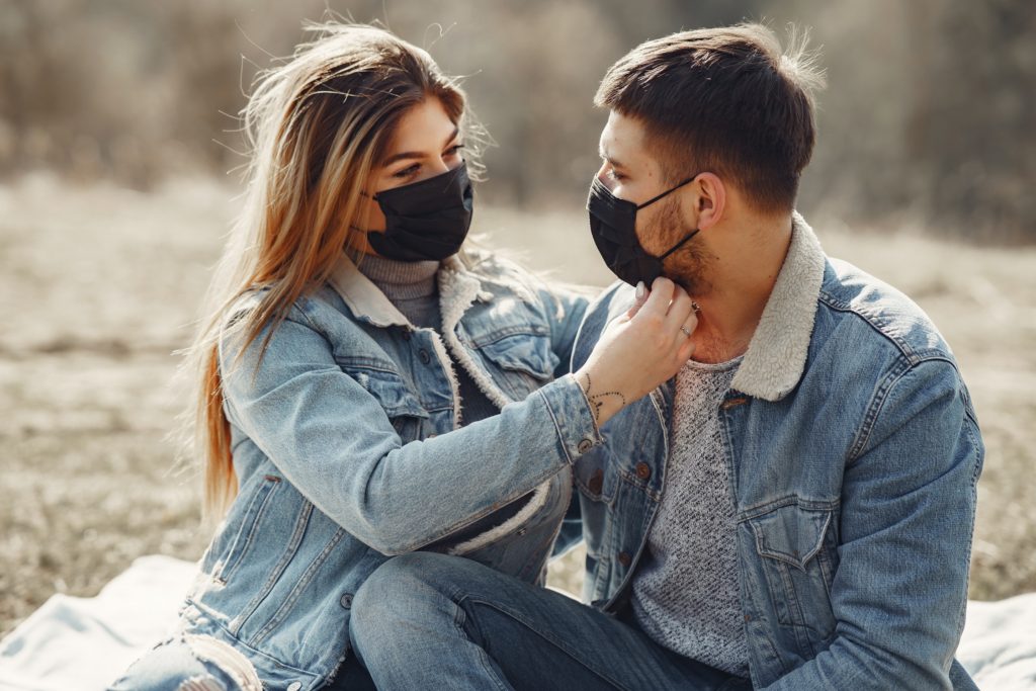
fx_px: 2446
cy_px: 346
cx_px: 518
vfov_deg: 16.1
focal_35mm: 85
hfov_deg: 23.9
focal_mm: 85
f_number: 2.5
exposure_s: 1/640
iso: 100
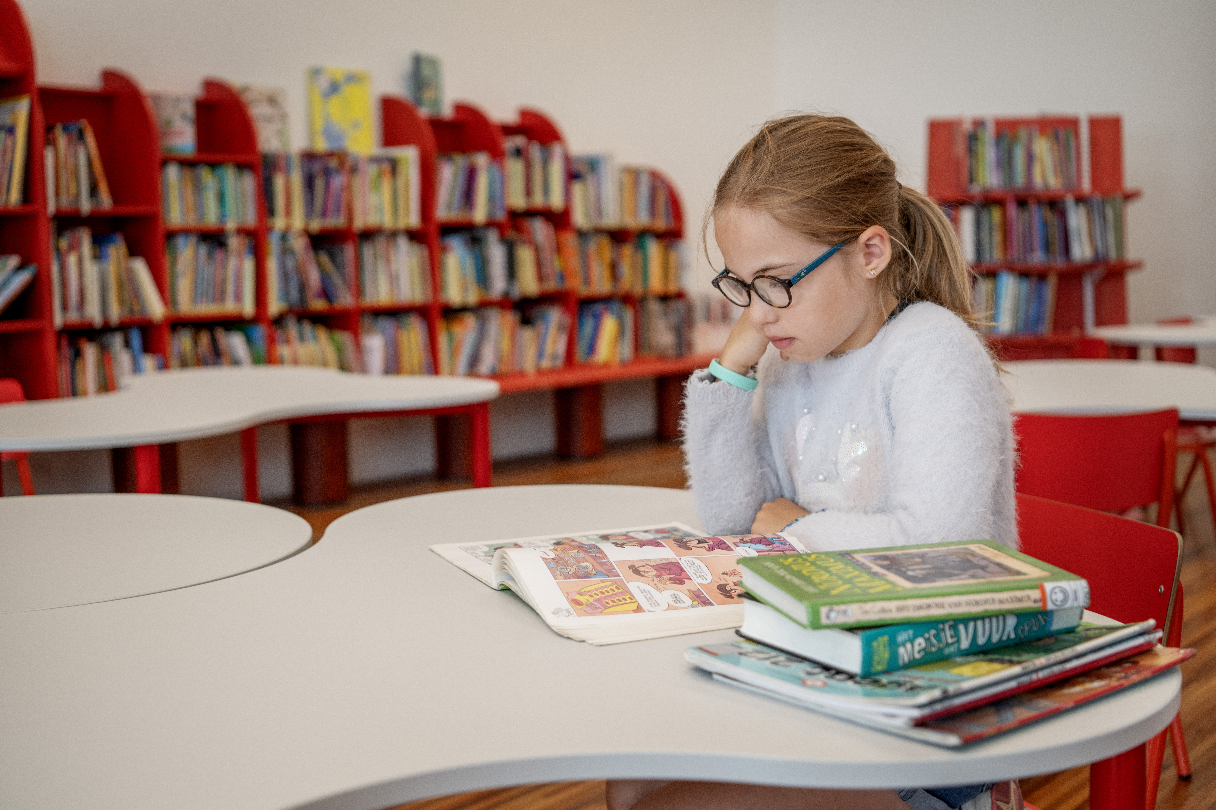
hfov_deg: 43.6
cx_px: 608
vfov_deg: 29.9
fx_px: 1520
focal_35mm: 45
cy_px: 405
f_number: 3.2
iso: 640
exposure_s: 1/160
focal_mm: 45
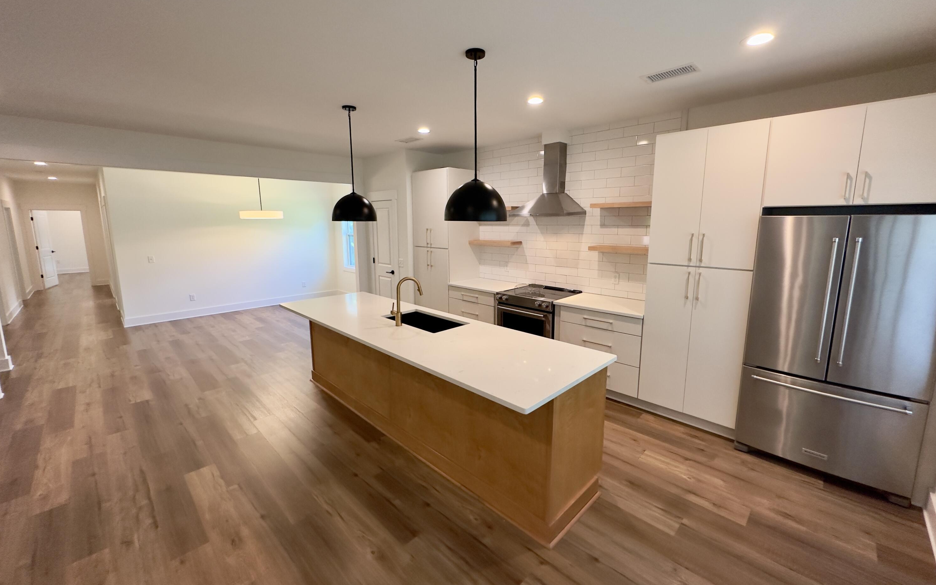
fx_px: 383
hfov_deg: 101.5
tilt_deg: -8.6
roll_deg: +0.0
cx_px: 472
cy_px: 281
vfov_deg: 74.8
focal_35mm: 15
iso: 250
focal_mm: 2.22
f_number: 2.2
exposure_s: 1/120
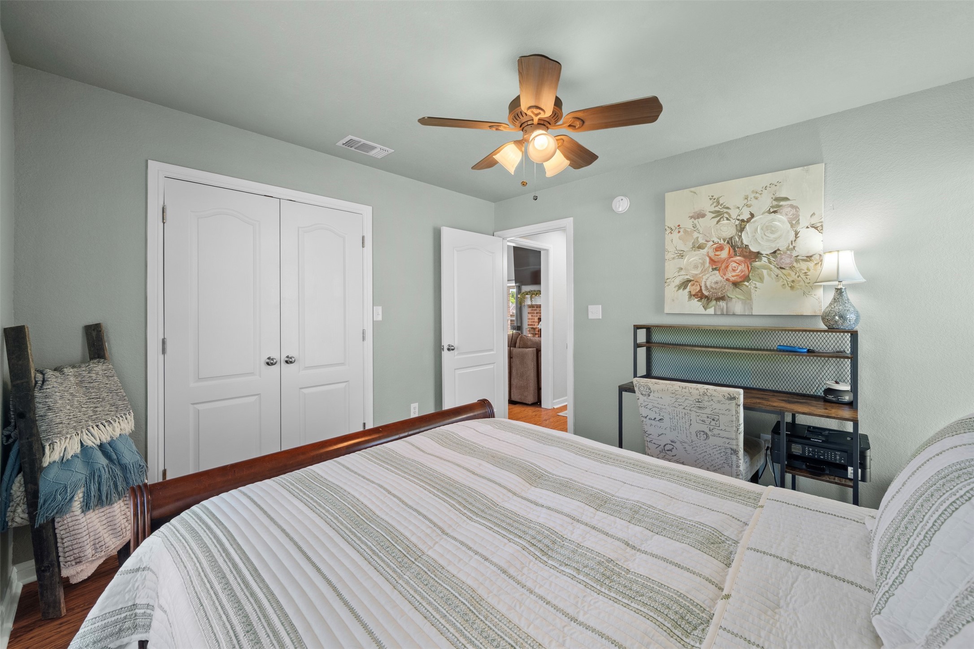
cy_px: 324
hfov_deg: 108.3
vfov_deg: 85.4
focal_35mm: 13
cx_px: 487
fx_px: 352
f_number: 9
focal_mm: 13
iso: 250
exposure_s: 2
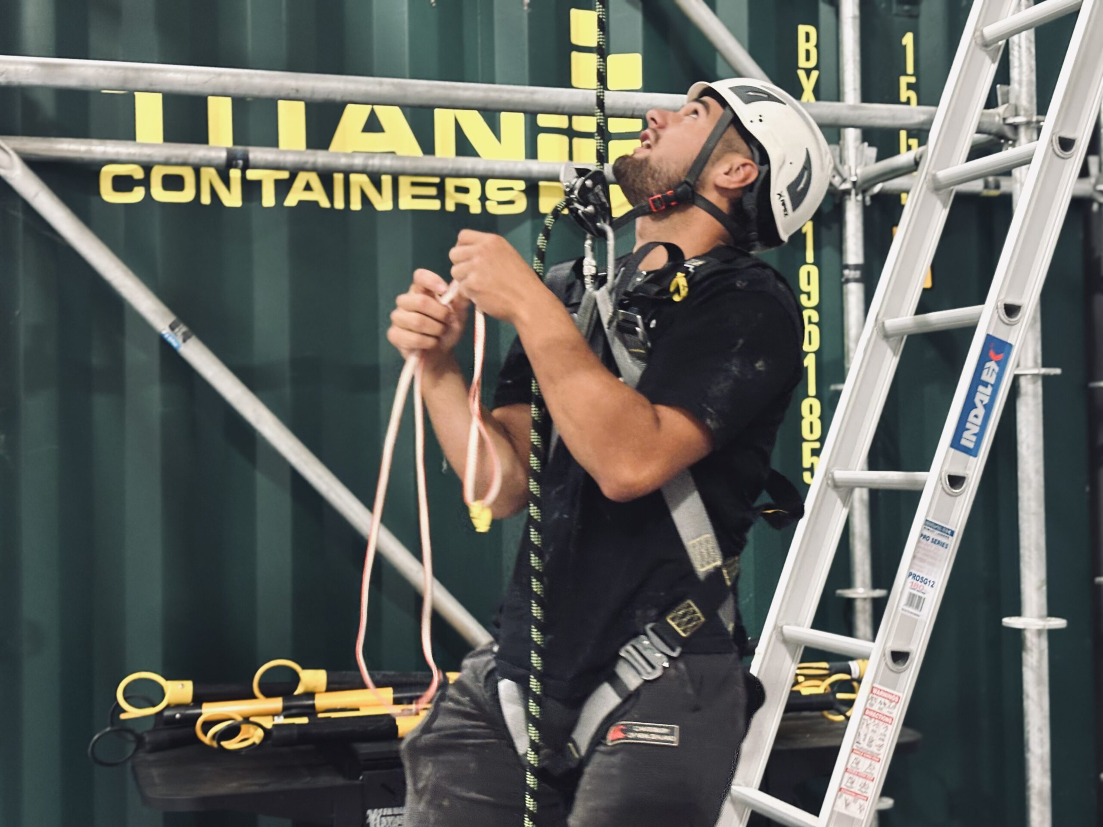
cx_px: 552
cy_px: 414
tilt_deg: +1.1
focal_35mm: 52
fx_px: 1657
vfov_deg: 28.0
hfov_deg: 36.8
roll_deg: +1.5
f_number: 1.6
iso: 160
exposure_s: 1/33
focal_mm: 5.96
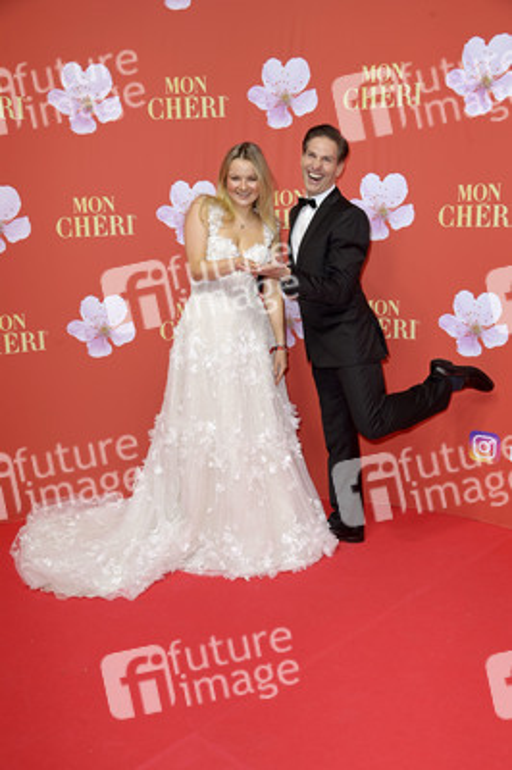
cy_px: 385
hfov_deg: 35.0
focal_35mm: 38
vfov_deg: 50.7
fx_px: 812
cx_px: 256
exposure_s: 1/250
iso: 800
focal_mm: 38
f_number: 6.3
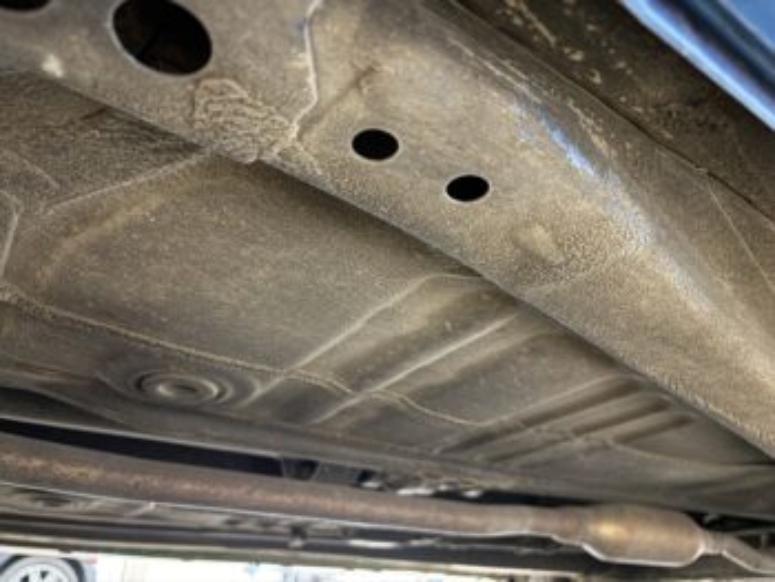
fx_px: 583
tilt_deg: +30.2
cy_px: 291
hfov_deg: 67.3
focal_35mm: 26
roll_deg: +0.8
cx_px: 388
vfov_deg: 53.1
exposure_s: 1/11
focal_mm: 5.96
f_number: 1.6
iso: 640
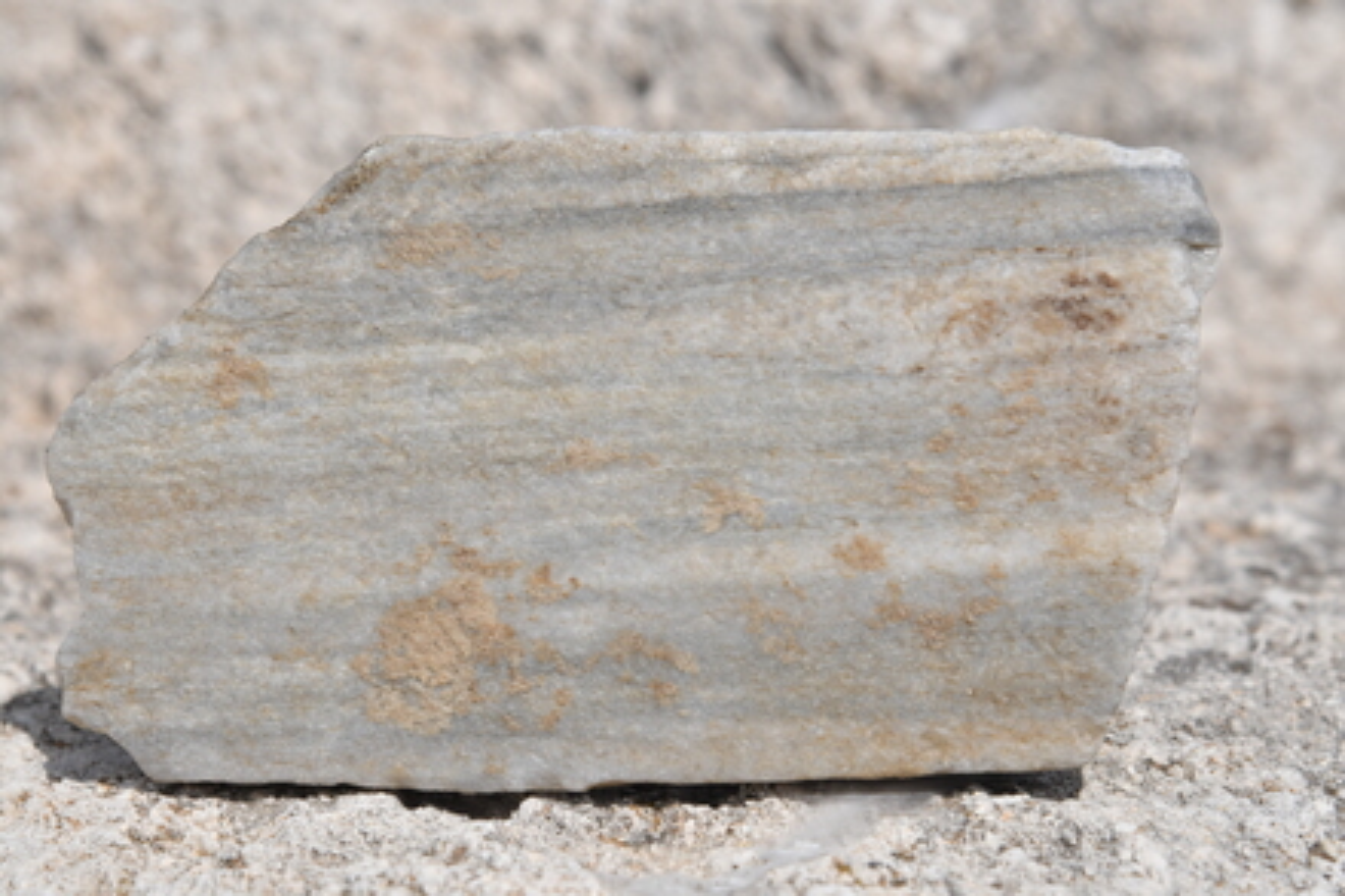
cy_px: 448
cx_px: 672
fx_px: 6722
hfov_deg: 11.4
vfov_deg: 7.6
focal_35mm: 180
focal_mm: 120
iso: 250
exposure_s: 1/1000
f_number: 10
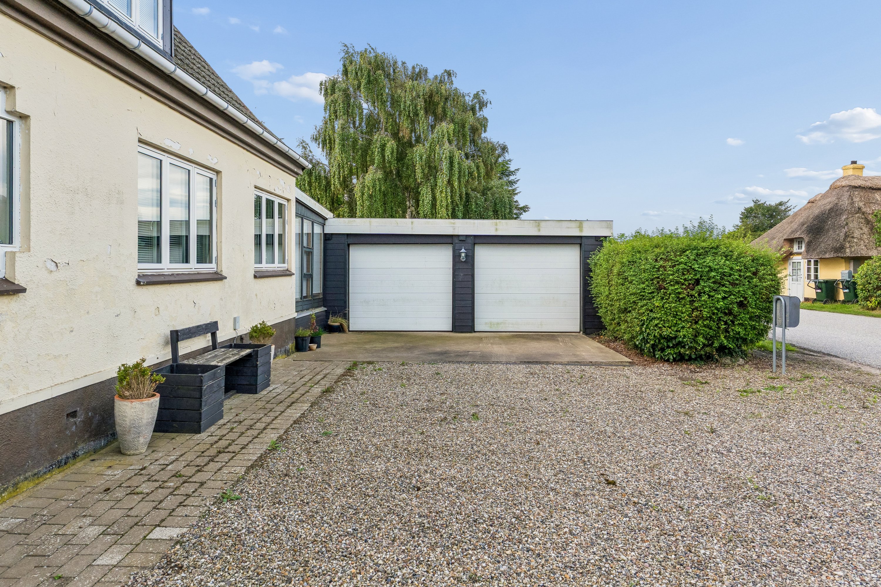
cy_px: 294
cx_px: 440
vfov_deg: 54.6
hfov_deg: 75.5
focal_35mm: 23
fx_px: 569
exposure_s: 1/320
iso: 500
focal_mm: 15.5
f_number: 8
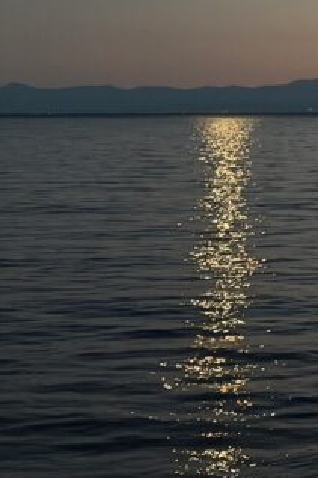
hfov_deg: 10.2
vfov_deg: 16.3
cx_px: 601
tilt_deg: -3.2
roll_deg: +0.3
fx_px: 1671
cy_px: 181
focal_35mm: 126
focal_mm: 6.76
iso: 640
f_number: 1.78
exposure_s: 1/20
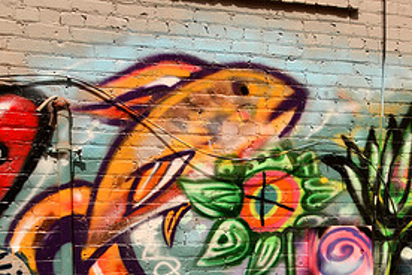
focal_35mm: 82
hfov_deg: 23.8
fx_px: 938
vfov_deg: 16.4
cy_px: 253
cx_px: 403
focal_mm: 26
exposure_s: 1/160
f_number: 10
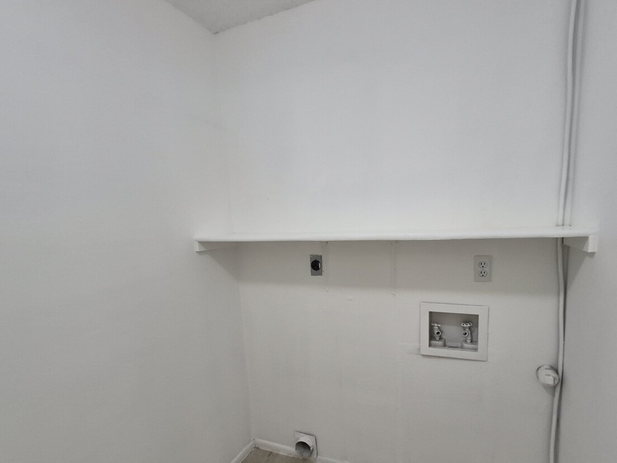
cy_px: 261
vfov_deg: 74.4
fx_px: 303
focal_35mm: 17
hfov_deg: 90.4
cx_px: 354
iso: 200
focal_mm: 1.74
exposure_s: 1/60
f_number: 2.2
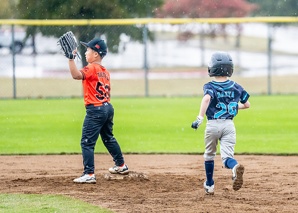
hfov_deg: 5.7
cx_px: 222
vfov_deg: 4.1
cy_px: 113
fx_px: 3000
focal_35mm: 355
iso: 1600
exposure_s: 1/1000
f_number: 2.8
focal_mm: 200
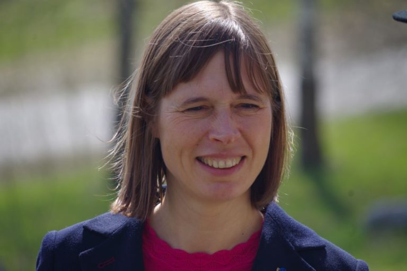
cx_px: 204
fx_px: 2713
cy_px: 136
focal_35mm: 240
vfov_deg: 5.7
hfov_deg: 8.6
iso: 100
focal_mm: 160
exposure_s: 1/320
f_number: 5.6
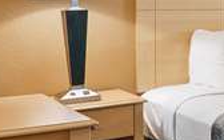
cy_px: 25
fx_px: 531
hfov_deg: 17.8
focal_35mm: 87
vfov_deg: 14.9
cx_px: 429
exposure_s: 5
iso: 100
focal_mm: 14
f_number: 8
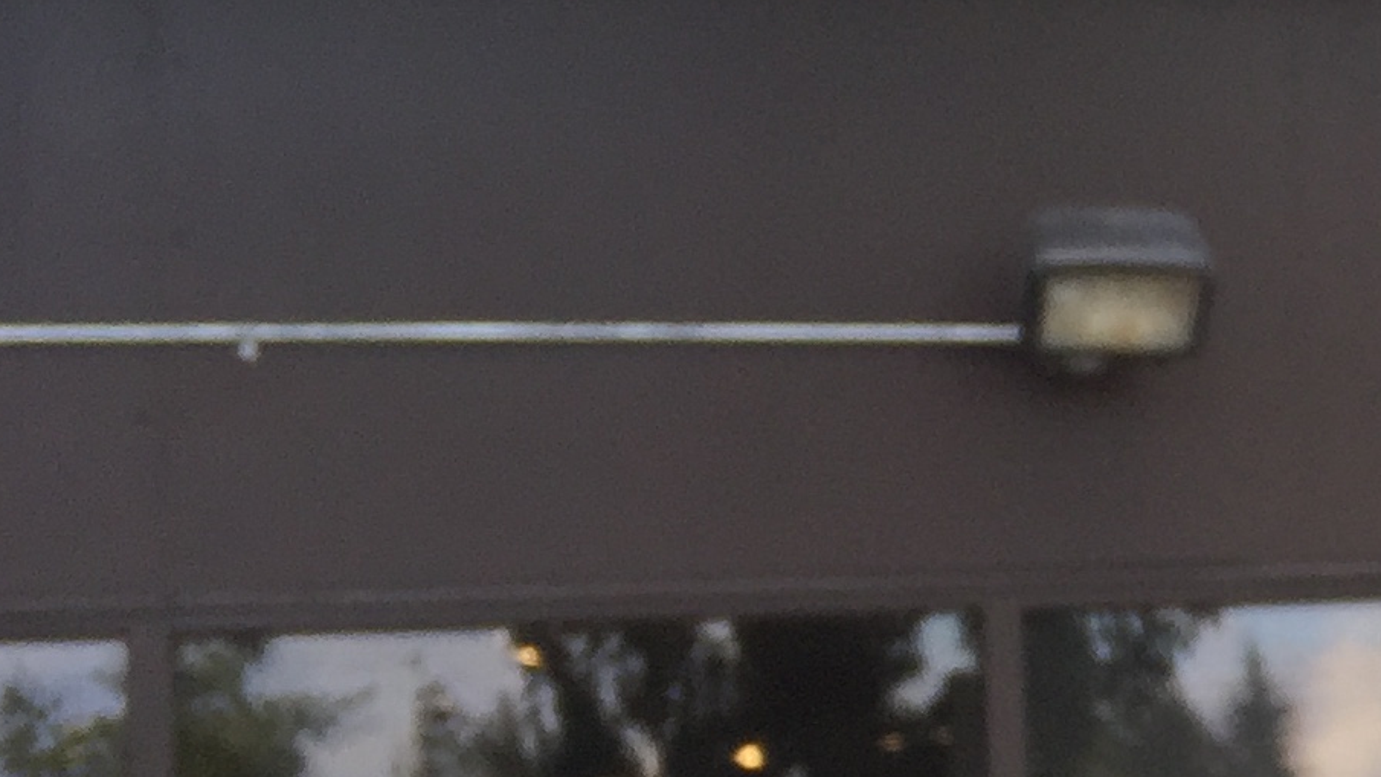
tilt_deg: +5.4
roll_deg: +2.5
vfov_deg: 10.6
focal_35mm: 114
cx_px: 2420
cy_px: 450
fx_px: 4174
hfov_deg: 16.1
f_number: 2.2
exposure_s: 1/391
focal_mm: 4.15
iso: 32
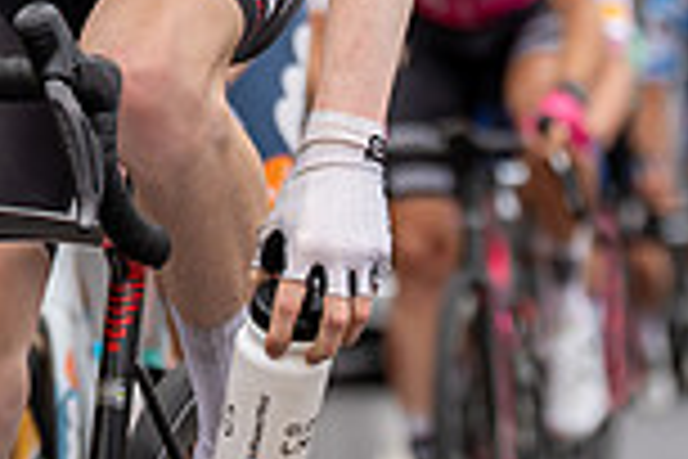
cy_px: -380
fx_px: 7472
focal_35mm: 391
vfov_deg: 3.5
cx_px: 63
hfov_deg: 5.3
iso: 320
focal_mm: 103
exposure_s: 1/1000
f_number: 3.5
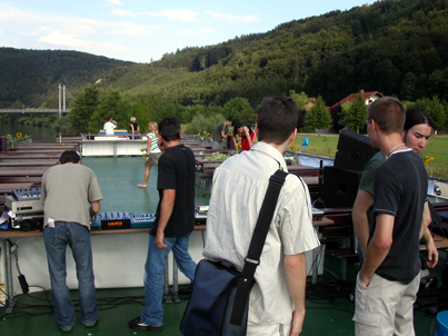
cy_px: 168
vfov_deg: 37.7
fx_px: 492
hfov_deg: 49.0
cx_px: 224
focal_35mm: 38
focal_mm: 7.8
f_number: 8
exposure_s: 1/180
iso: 100
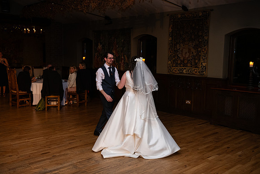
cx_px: 130
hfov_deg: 50.7
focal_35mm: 38
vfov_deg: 35.1
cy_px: 87
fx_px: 274
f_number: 3.5
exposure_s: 1/160
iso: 1000
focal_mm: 38
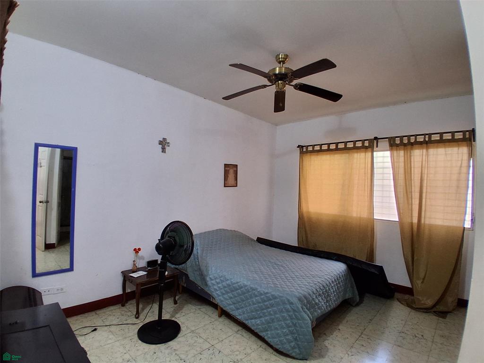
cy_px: 182
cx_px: 242
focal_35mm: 17
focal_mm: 1.4
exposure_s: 1/40
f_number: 2.2
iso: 200
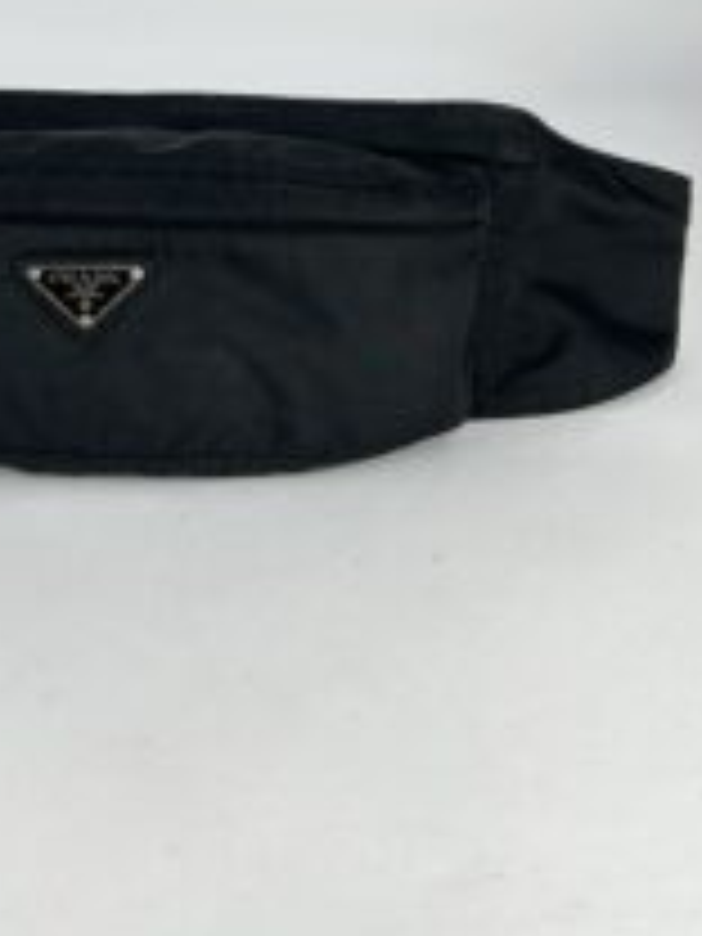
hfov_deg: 28.2
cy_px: 261
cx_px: 99
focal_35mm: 50
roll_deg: -2.4
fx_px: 1352
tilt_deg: -26.1
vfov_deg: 37.5
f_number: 1.5
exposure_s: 1/220
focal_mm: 5.7
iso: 40
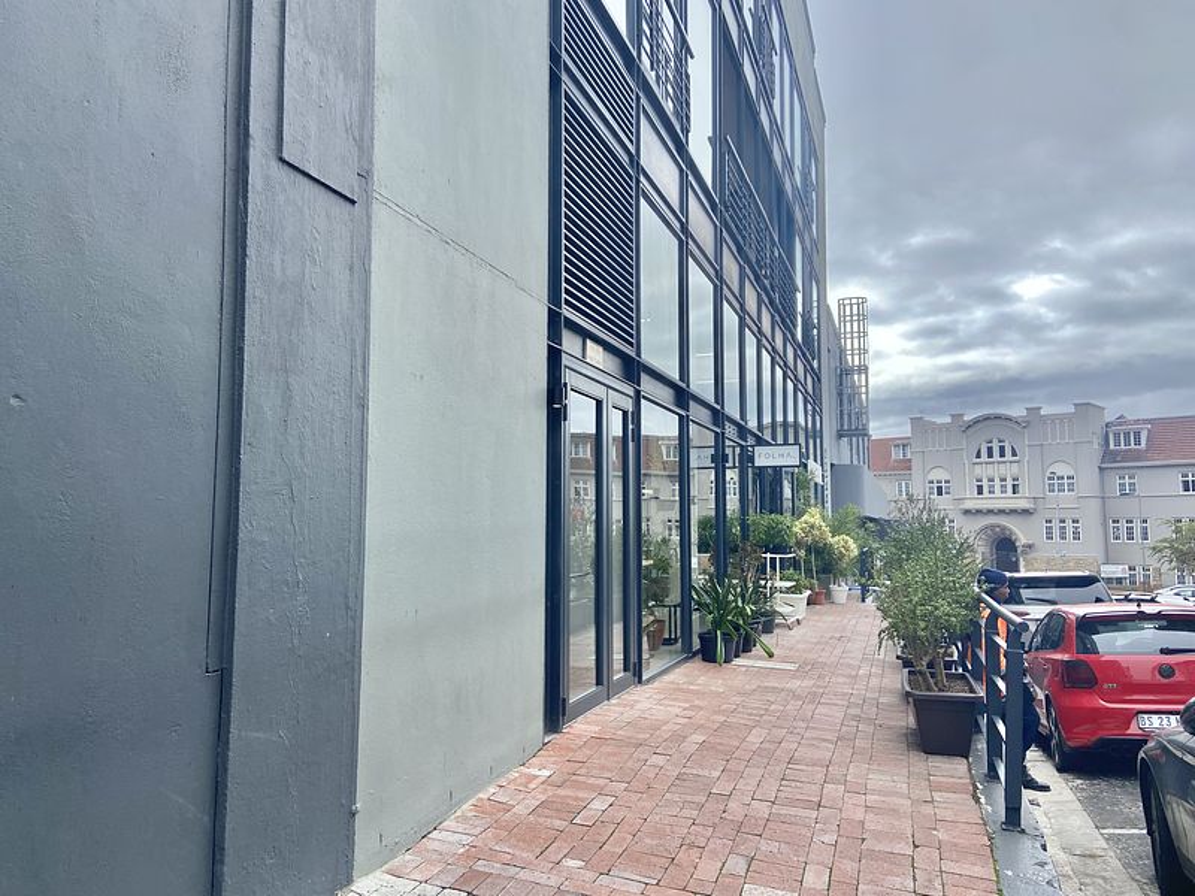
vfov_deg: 53.1
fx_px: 898
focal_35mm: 26
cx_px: 598
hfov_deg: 67.3
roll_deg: -1.0
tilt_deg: +4.7
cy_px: 448
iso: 32
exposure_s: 1/827
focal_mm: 4.25
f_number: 1.8
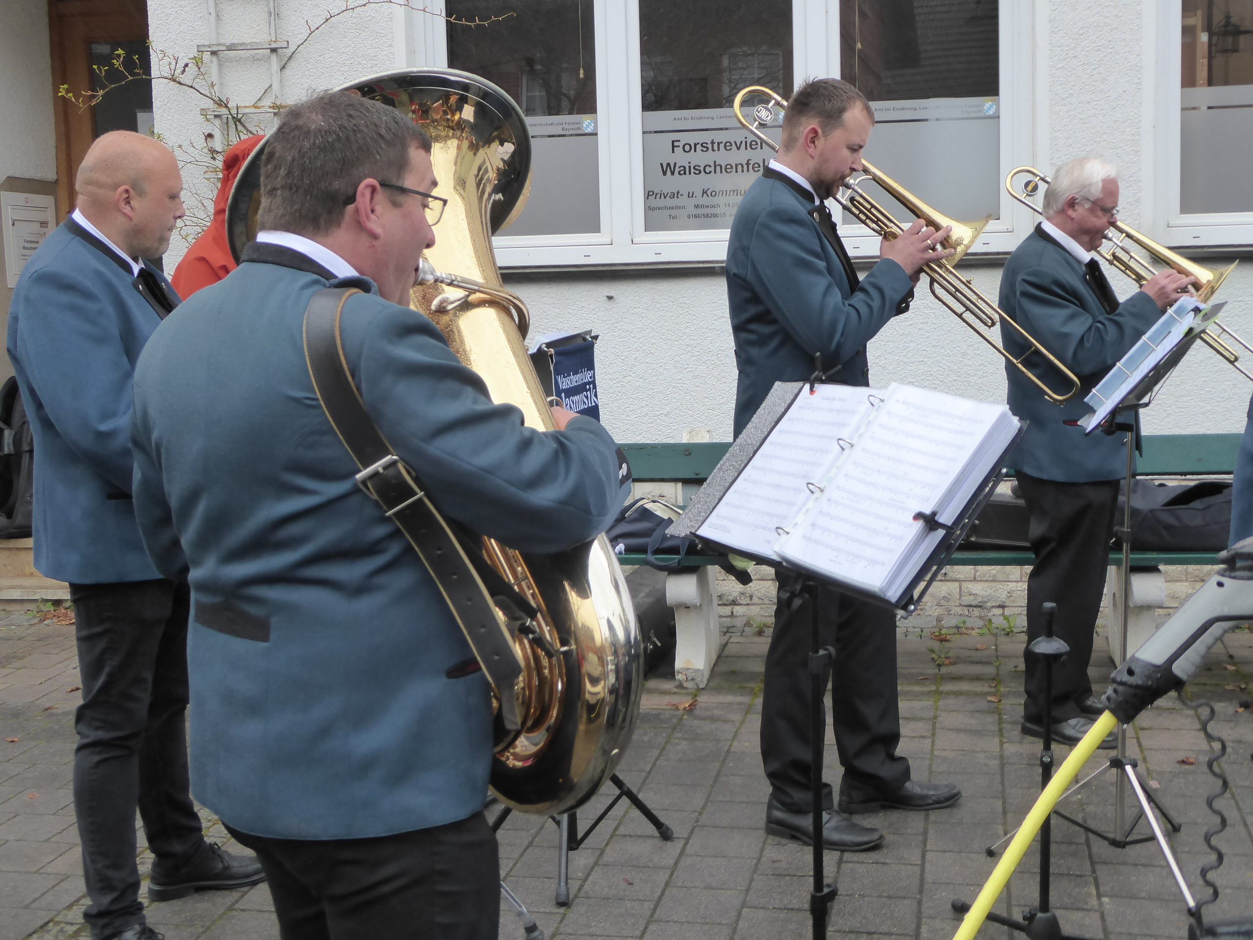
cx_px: 626
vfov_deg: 31.5
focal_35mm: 46
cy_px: 470
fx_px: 1665
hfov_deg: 41.2
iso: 160
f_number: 3.9
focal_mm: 7.8
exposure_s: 1/200
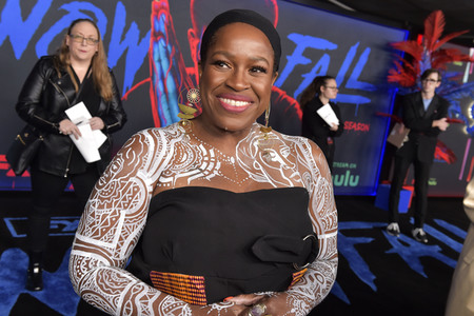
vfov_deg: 33.4
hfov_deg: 48.5
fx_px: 527
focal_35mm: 40
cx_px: 237
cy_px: 158
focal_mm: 40
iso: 2000
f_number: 6.3
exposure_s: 1/250
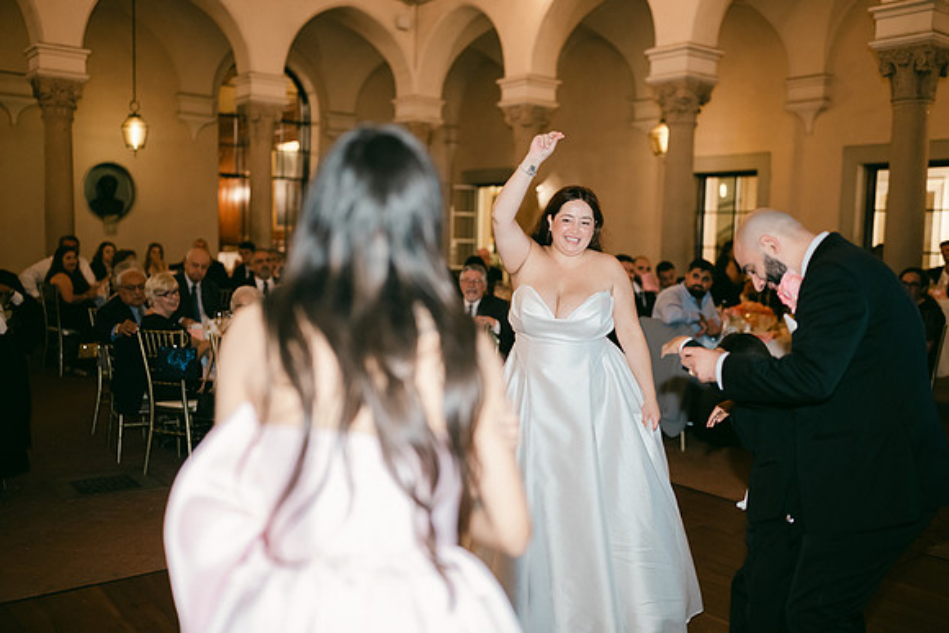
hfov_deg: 54.4
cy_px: 316
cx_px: 474
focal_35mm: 35
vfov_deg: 37.9
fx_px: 923
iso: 1600
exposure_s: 1/125
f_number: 1.4
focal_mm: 35
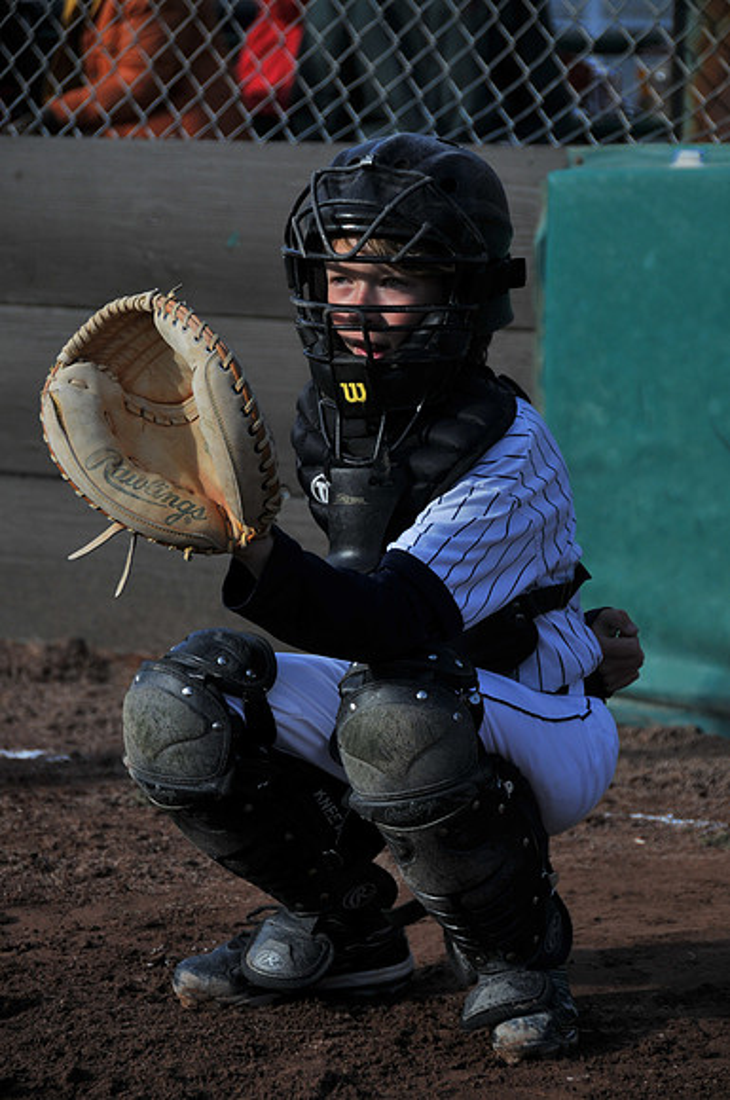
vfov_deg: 13.1
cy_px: 550
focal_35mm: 158
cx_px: 365
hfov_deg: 8.7
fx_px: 4805
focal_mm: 105
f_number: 5.6
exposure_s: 1/1000
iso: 200
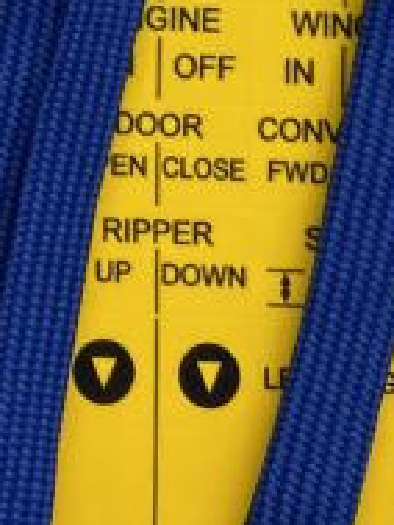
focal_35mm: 141
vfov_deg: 12.7
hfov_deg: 10.2
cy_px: -428
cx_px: -186
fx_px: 2137
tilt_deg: -87.7
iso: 125
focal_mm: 4.25
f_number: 1.8
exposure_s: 1/120
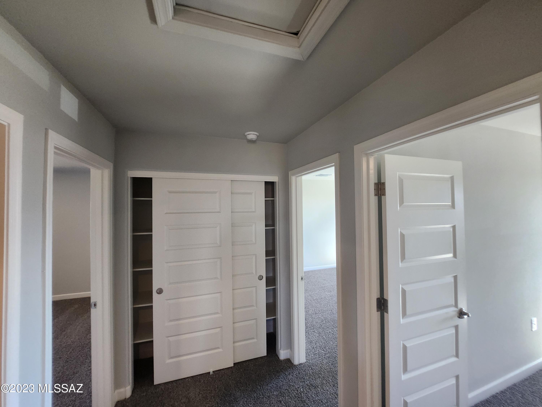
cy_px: 204
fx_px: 204
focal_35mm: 13
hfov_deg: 106.2
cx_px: 271
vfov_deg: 89.9
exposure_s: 1/60
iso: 250
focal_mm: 1.7
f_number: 2.2
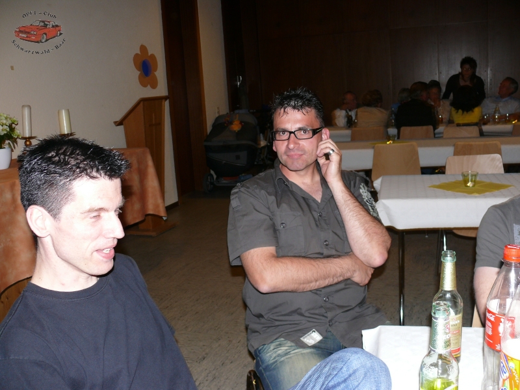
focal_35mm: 35
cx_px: 260
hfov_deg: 52.6
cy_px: 195
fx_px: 526
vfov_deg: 40.7
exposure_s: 1/30
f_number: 2.8
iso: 100
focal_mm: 7.4
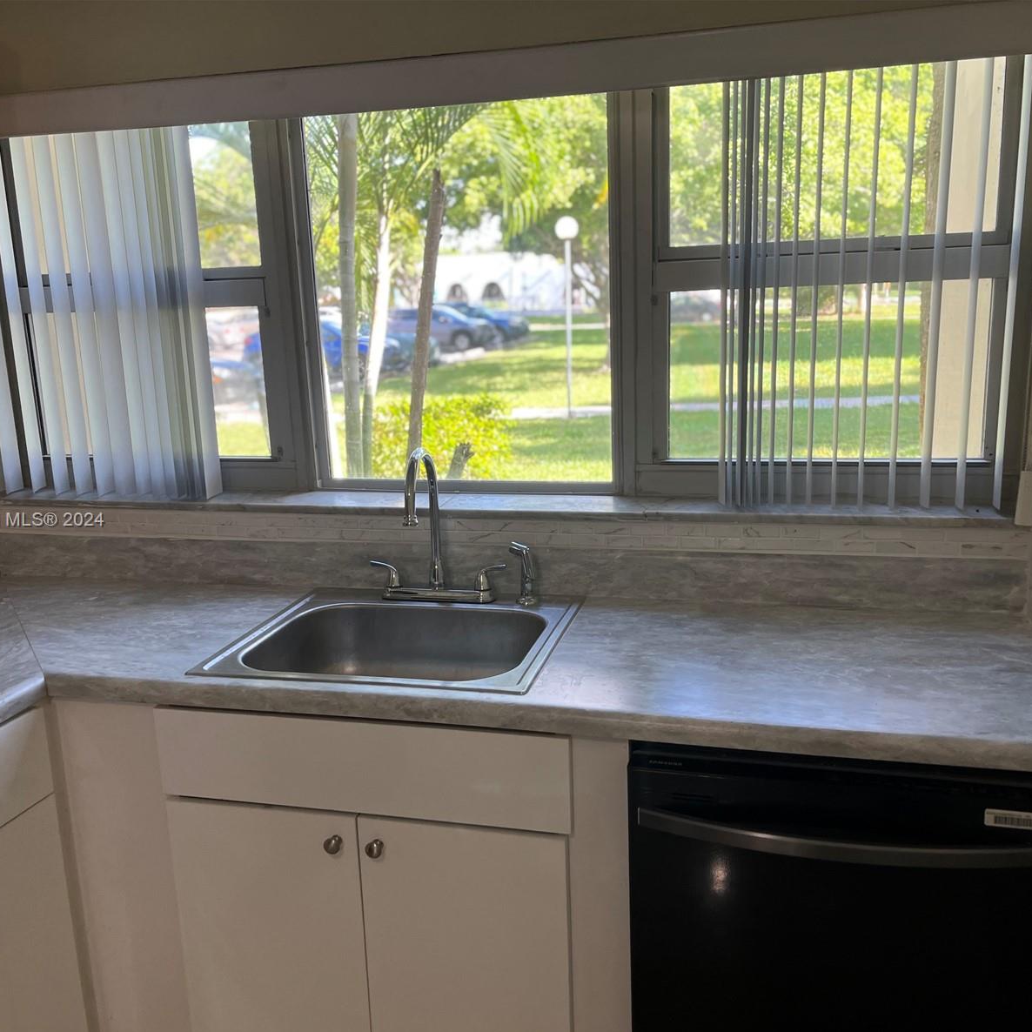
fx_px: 1046
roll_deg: +1.1
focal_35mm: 31
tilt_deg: -11.7
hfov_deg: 52.5
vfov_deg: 52.5
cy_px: 521
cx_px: 522
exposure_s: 1/120
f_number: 1.6
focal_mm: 5.1
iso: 80
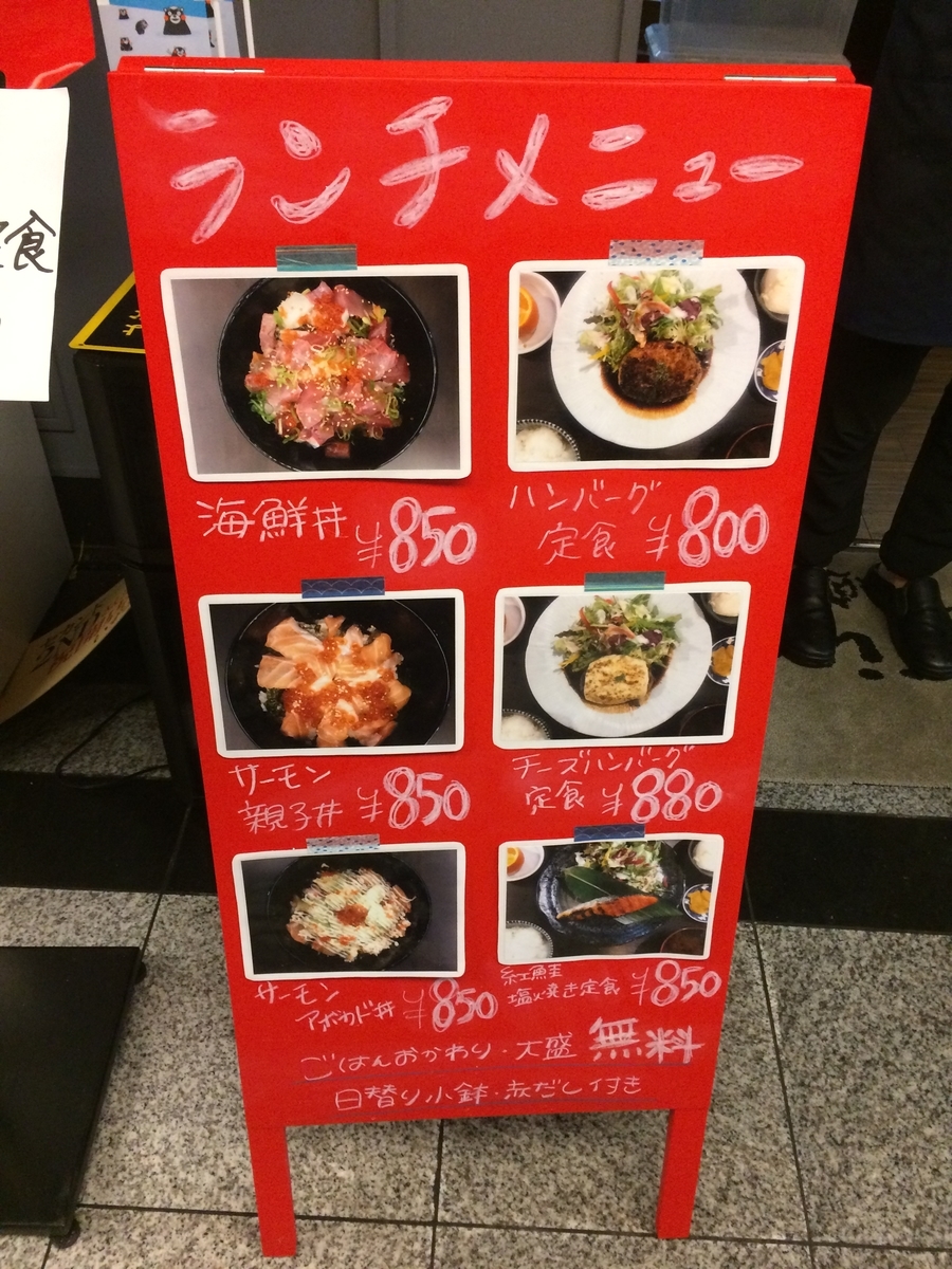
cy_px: 634
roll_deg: -0.1
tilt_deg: -39.2
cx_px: 476
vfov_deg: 61.7
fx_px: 1063
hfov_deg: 48.2
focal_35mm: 29
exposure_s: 1/30
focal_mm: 4.15
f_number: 2.2
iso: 200
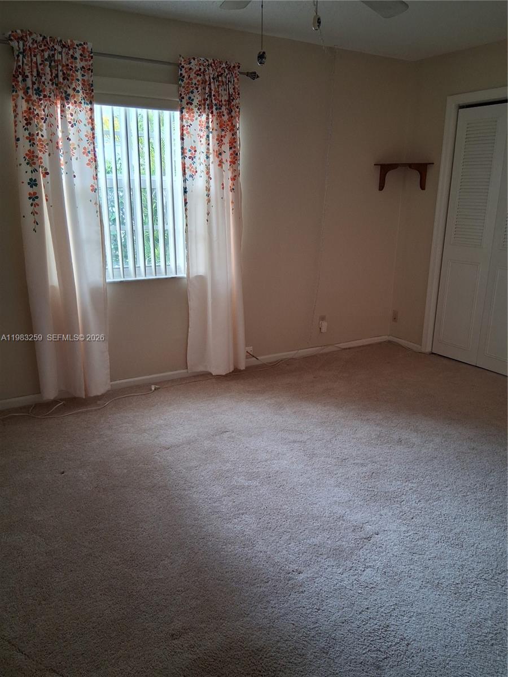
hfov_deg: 53.1
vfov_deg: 67.3
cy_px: 338
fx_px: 509
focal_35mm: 26
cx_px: 254
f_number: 1.8
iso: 250
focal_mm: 3.98
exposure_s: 1/50
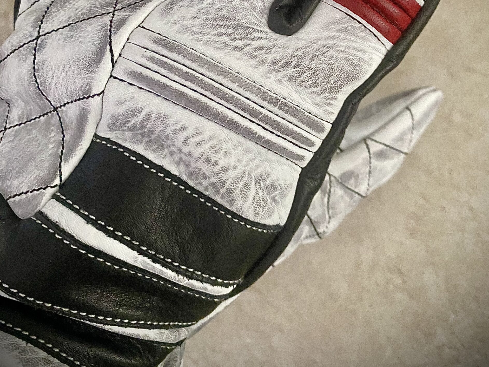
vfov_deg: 40.5
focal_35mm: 34
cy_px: 86
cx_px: 249
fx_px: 480
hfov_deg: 53.9
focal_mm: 4.25
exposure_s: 1/60
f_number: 1.8
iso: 500
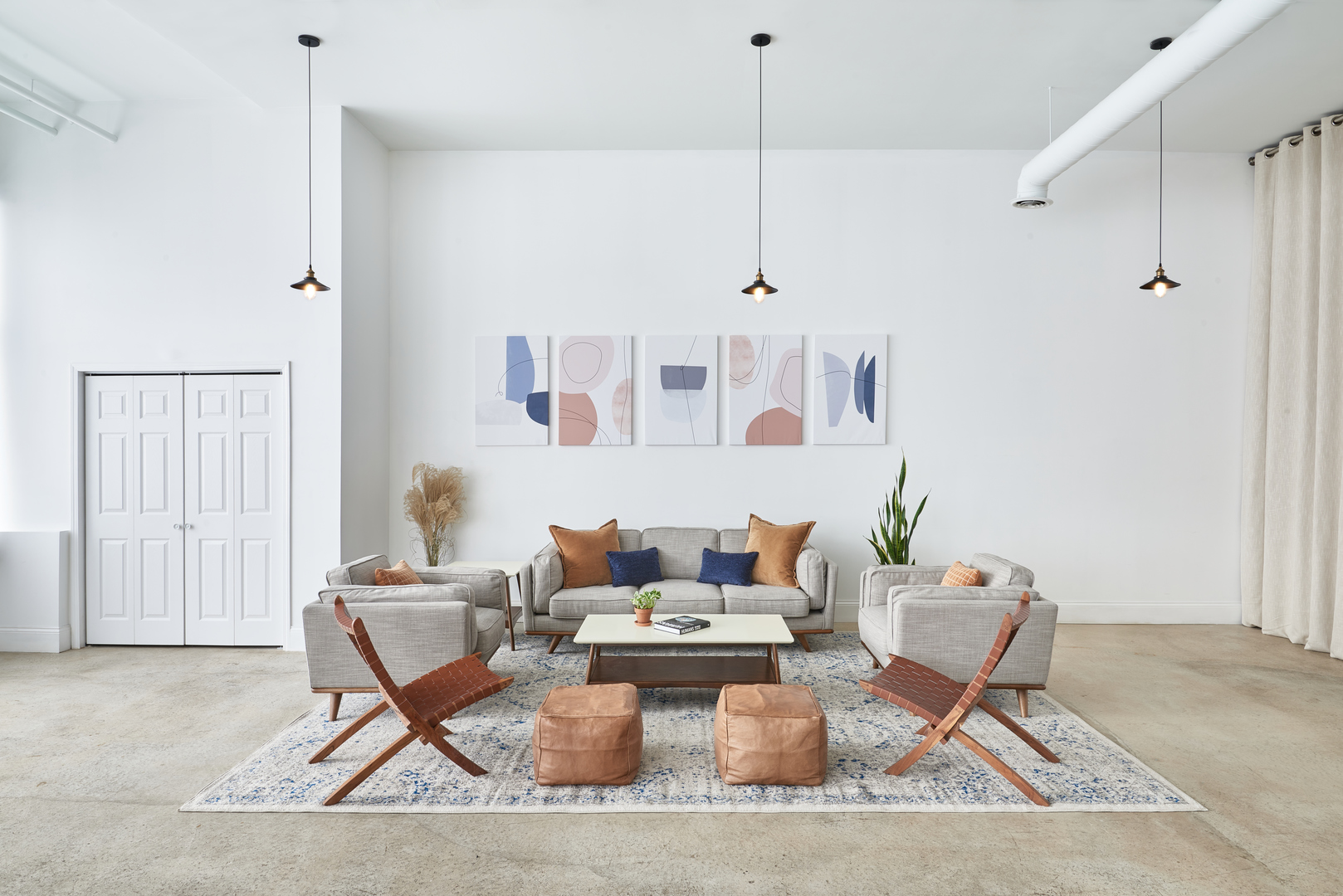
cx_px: 672
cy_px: 448
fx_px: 746
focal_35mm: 20
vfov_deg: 62.0
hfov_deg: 84.0
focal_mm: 20
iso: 125
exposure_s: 2
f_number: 16
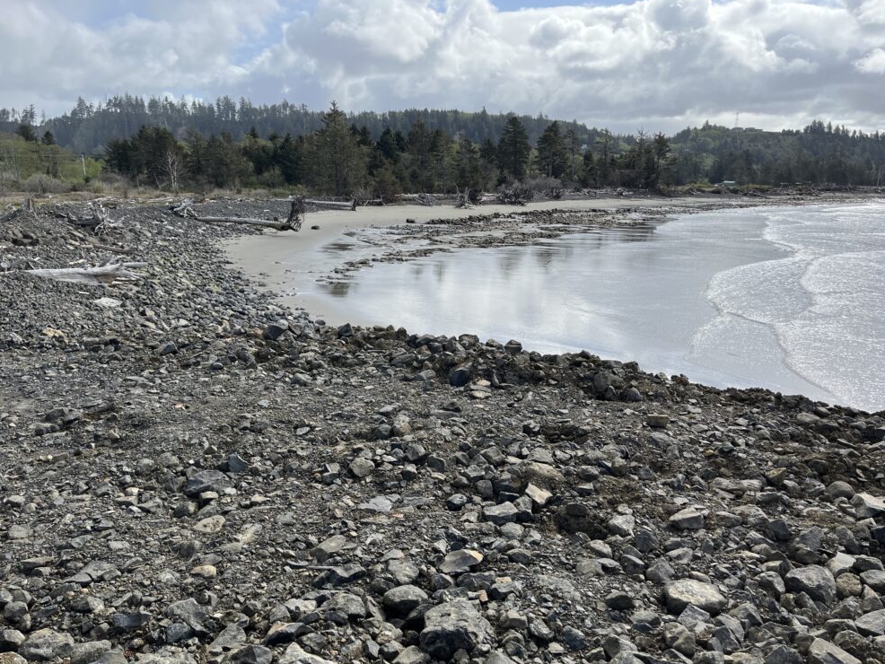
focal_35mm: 27
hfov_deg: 65.3
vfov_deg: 51.4
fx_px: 690
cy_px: 338
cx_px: 432
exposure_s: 1/3521
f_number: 1.6
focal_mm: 5.1
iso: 50
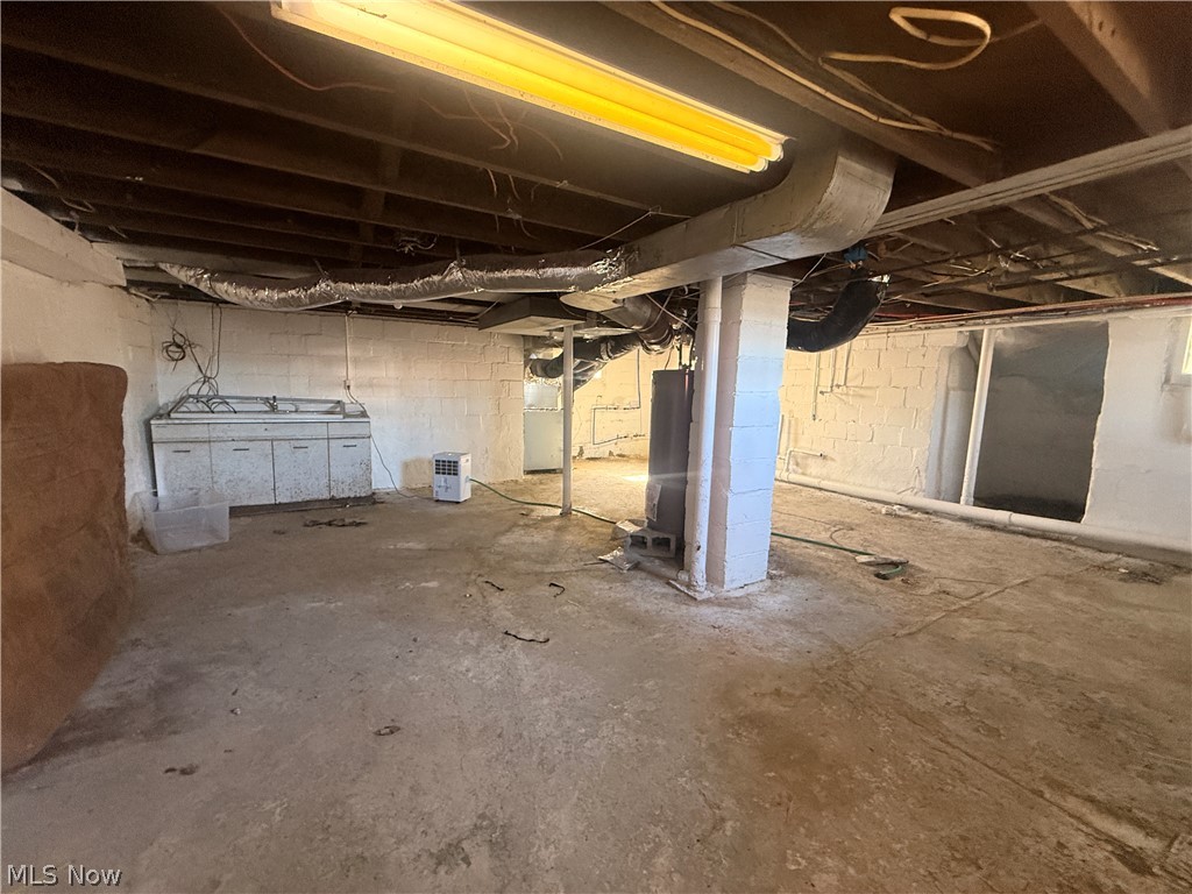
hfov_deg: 102.1
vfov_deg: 85.7
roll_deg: -1.7
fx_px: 482
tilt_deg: -9.8
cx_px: 596
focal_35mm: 14
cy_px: 447
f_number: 2.2
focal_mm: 2.22
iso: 400
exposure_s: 1/60
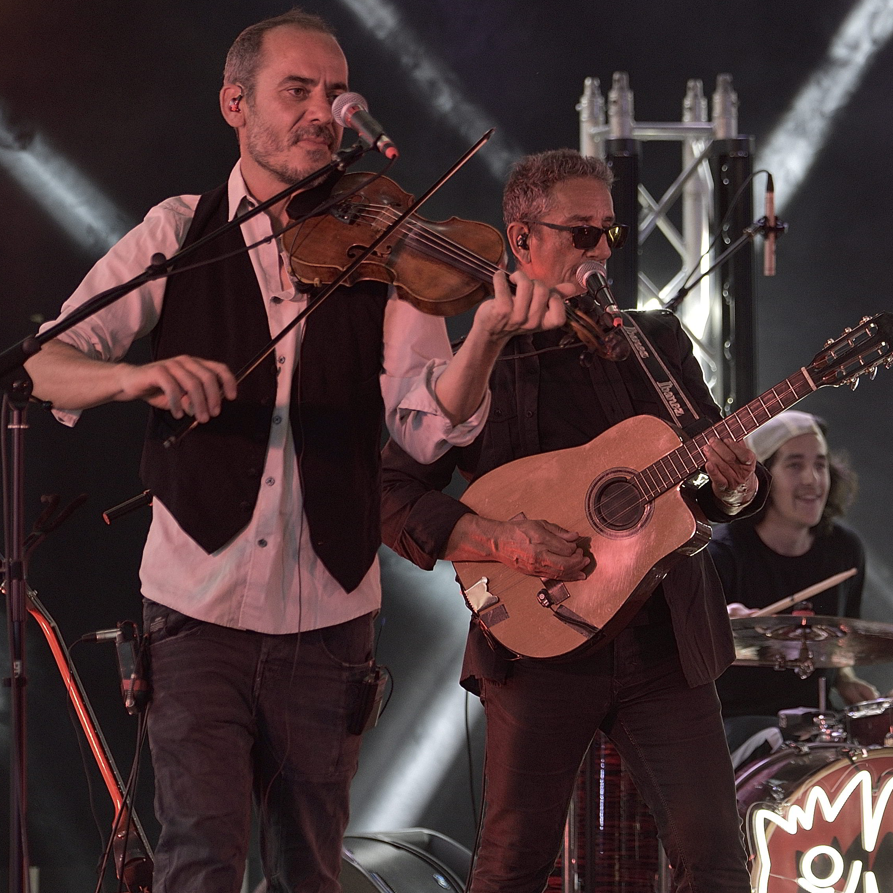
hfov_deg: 7.0
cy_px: 414
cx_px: 847
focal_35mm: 248
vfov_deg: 7.1
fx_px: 7238
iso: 500
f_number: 2.8
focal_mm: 110
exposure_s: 1/250
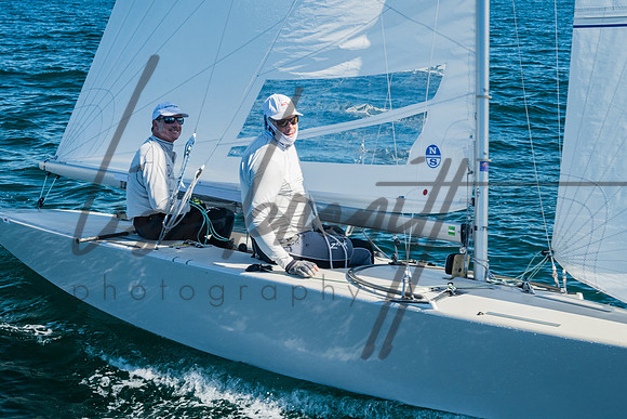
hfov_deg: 31.8
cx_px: 340
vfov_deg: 21.4
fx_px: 1101
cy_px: 131
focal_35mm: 63
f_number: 10
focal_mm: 42
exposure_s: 1/250
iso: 400
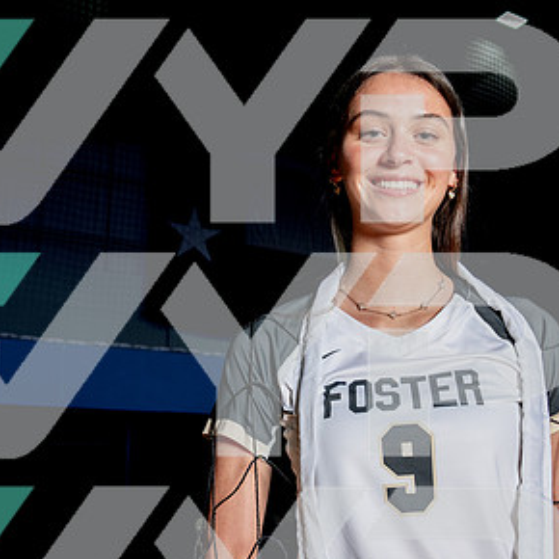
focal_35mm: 41
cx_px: 330
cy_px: 356
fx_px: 749
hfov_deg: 40.8
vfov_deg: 40.6
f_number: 5
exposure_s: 1/200
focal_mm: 24
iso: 250
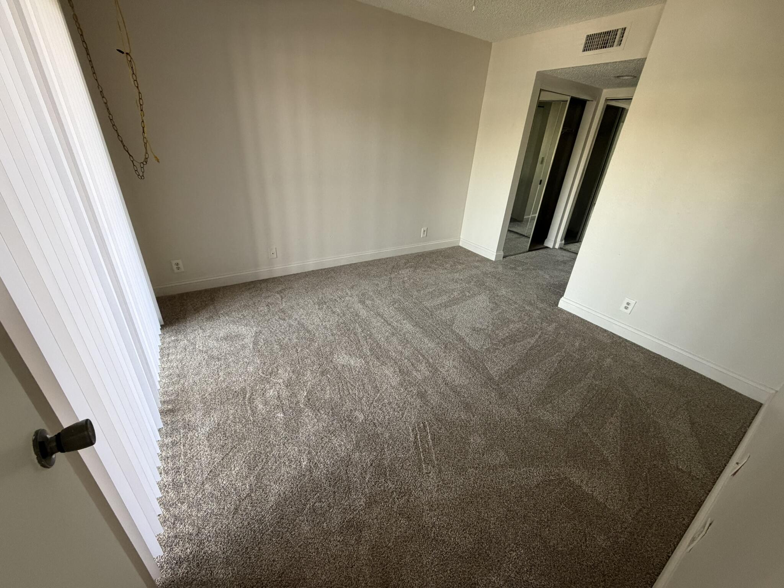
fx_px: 317
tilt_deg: -26.6
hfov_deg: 102.1
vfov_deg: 85.7
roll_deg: -3.3
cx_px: 392
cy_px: 294
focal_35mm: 14
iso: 320
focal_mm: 2.22
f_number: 2.2
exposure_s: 1/75
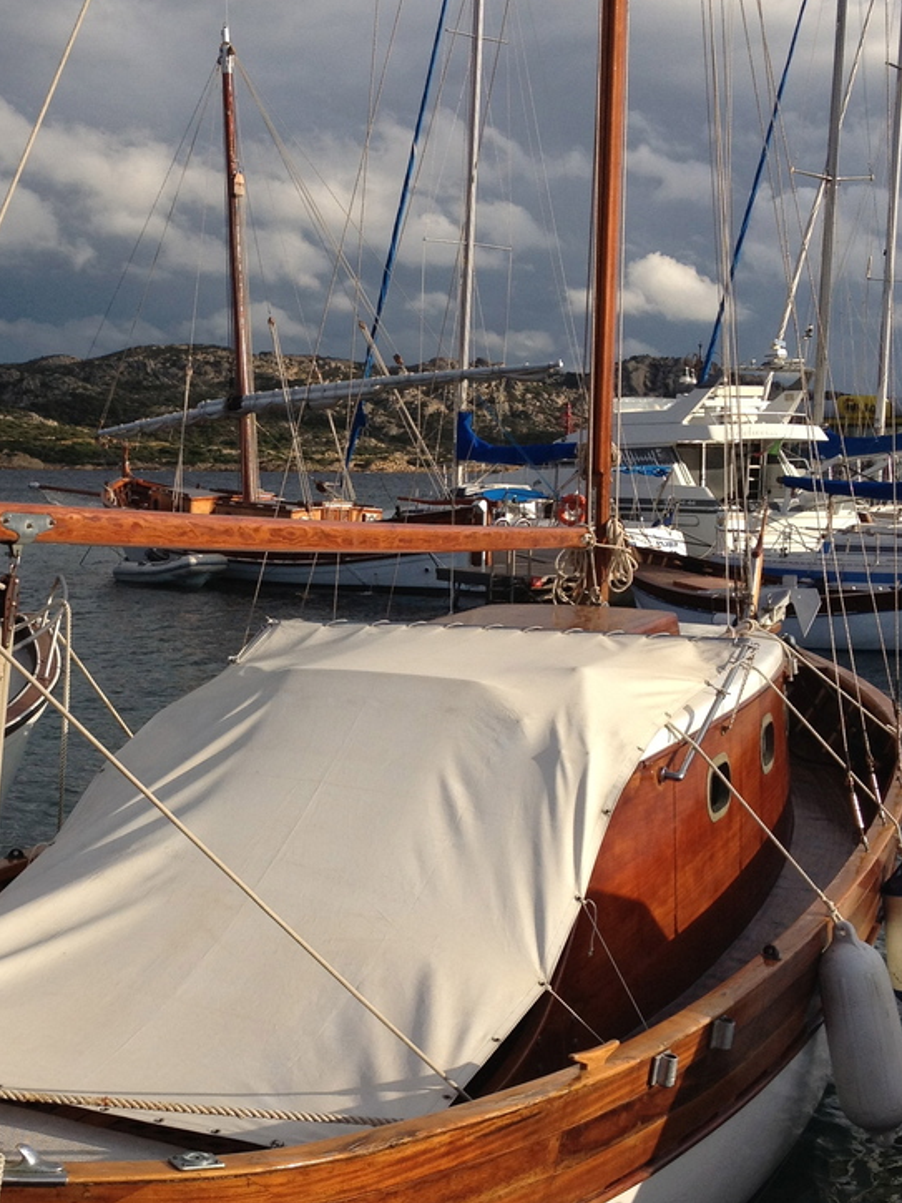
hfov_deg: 24.9
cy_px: 719
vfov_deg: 33.1
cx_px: 213
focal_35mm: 58
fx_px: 2015
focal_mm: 4.28
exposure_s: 1/1493
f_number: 2.4
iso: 64
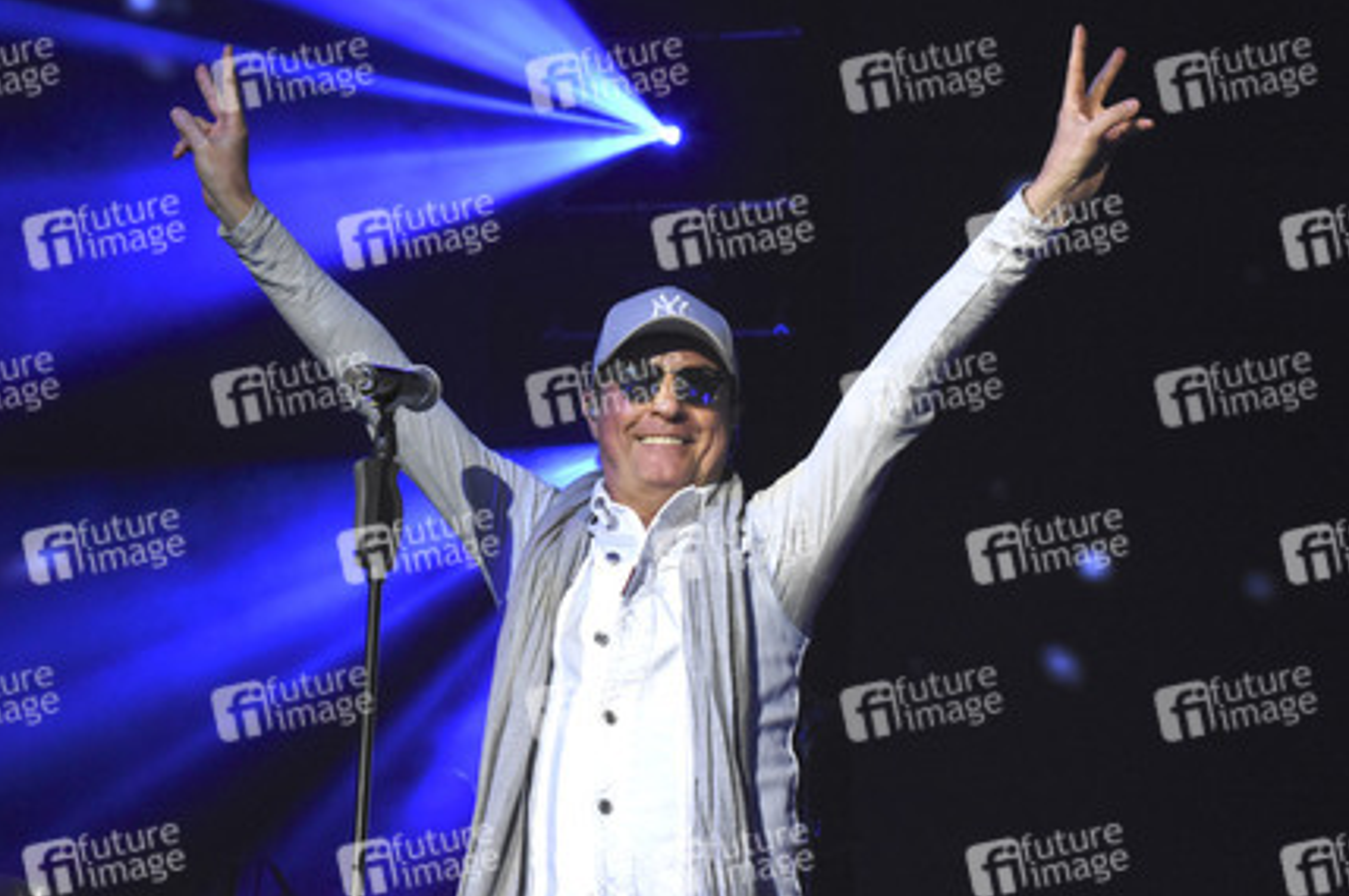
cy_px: 468
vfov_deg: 16.6
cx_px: 649
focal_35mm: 82
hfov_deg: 24.8
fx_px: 3069
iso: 3200
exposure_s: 1/200
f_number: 6.3
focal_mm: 52
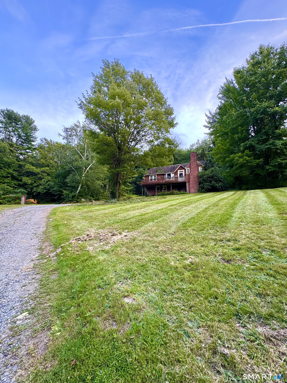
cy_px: 192
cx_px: 144
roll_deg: -0.2
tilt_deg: +8.8
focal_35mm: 14
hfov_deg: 85.7
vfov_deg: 102.1
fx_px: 155
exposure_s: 1/99
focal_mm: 2.22
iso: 100
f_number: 2.2
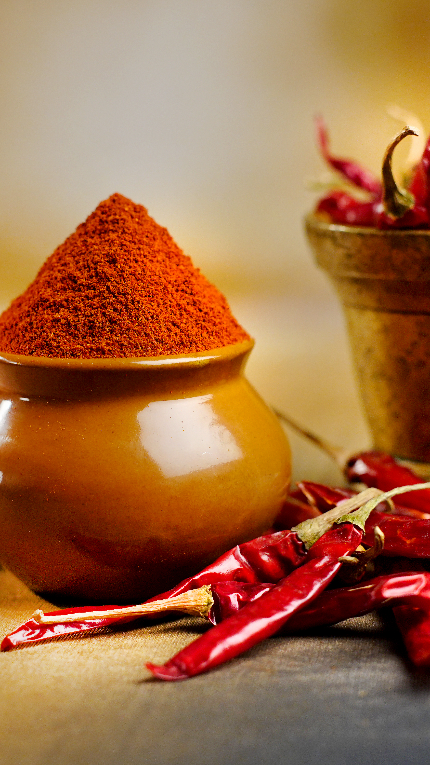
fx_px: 1602
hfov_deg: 15.3
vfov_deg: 26.9
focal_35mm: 79
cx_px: 222
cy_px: 382
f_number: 4
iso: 800
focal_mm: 50
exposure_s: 1/25
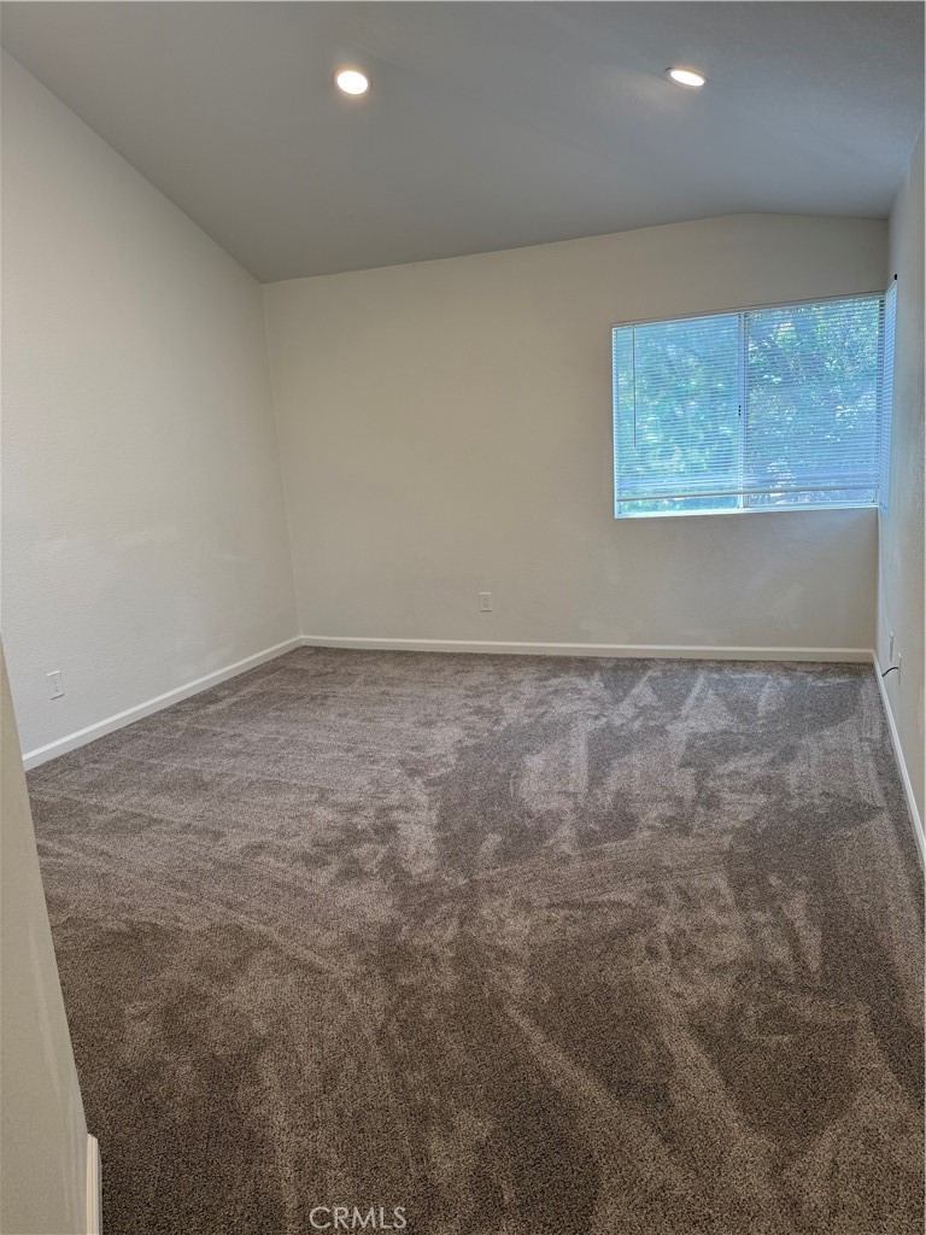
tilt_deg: -12.2
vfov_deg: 71.6
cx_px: 463
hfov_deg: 56.8
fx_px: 856
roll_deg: +3.3
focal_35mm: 24
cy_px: 618
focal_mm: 6.76
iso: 100
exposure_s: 1/120
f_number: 1.78
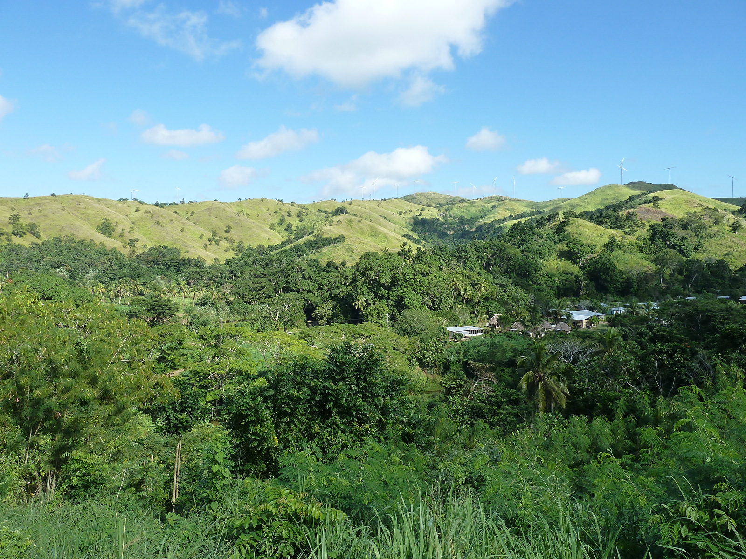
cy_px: 280
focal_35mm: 25
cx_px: 373
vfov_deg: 54.9
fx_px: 539
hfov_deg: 69.4
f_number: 4
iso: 125
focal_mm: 4.1
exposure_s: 1/400
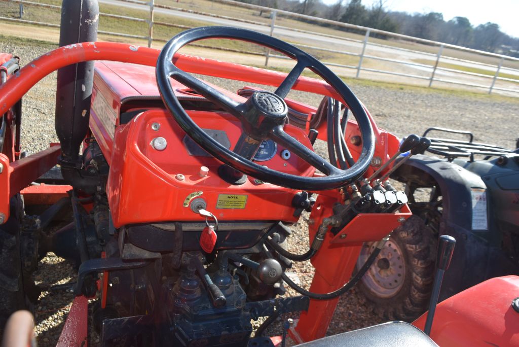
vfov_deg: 48.0
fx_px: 389
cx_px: 260
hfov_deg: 67.4
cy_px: 174
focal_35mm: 27
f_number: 6.3
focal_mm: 18
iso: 100
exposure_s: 1/160
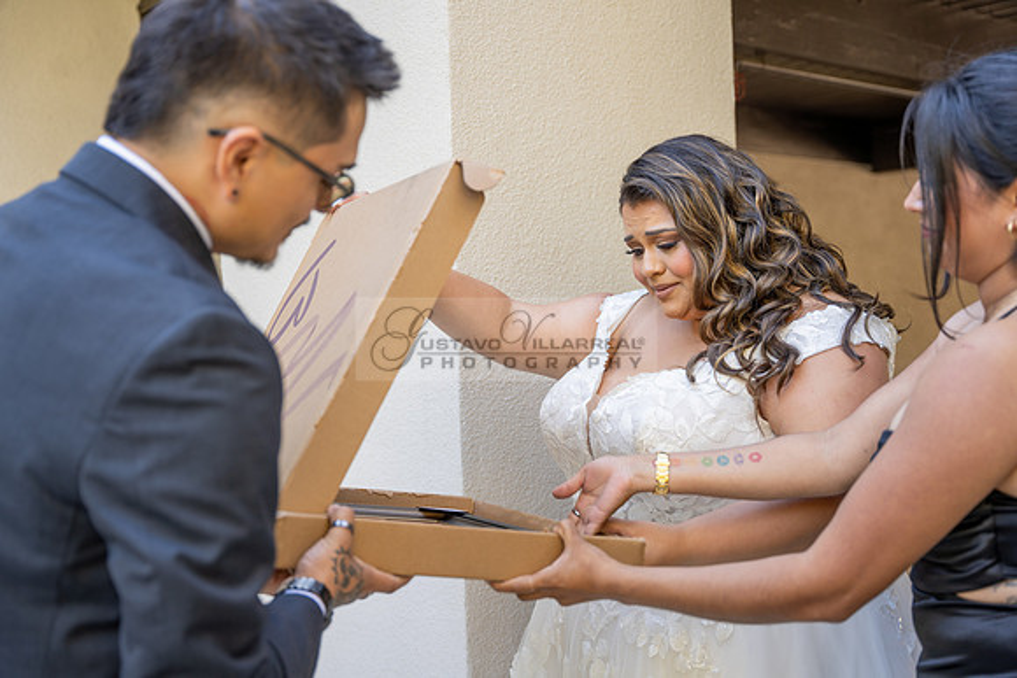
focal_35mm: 47
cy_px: 339
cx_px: 508
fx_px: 1334
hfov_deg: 41.7
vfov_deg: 28.5
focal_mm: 47.2
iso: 125
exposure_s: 1/80
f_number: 3.2
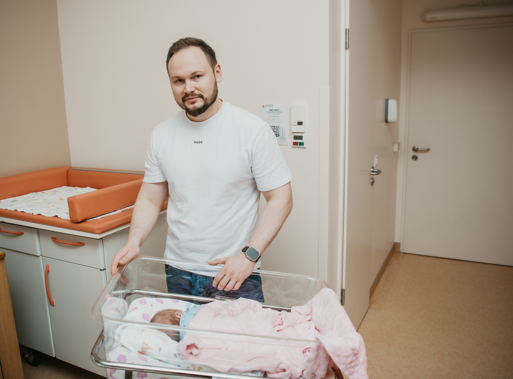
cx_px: 238
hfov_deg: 62.8
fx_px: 420
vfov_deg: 48.6
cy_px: 185
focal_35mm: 28
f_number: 3.2
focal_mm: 24
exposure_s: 1/160
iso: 125
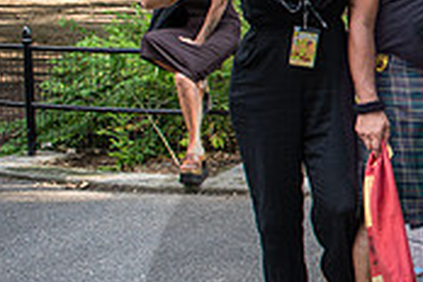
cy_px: 55
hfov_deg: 20.6
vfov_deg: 16.9
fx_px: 940
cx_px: 678
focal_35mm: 80
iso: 1000
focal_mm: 24
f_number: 4.5
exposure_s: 1/160
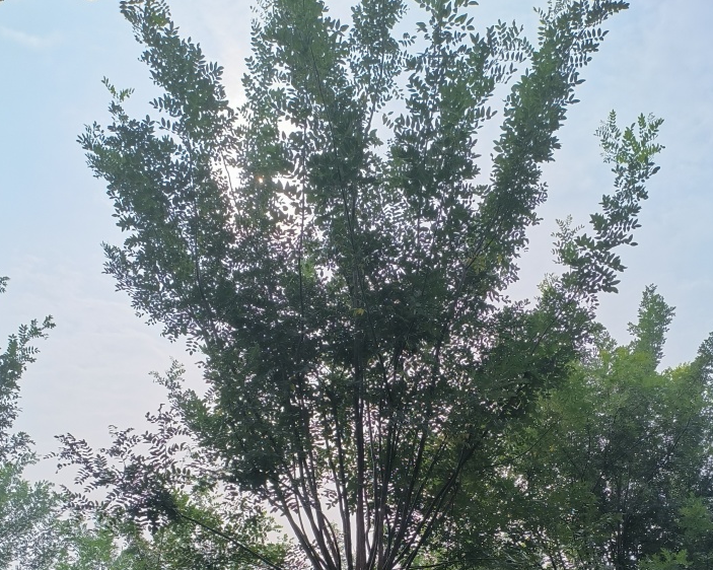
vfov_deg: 35.0
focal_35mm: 40
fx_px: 844
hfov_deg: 45.8
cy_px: 523
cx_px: 368
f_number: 1.9
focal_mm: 5.52
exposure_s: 1/1040
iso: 100
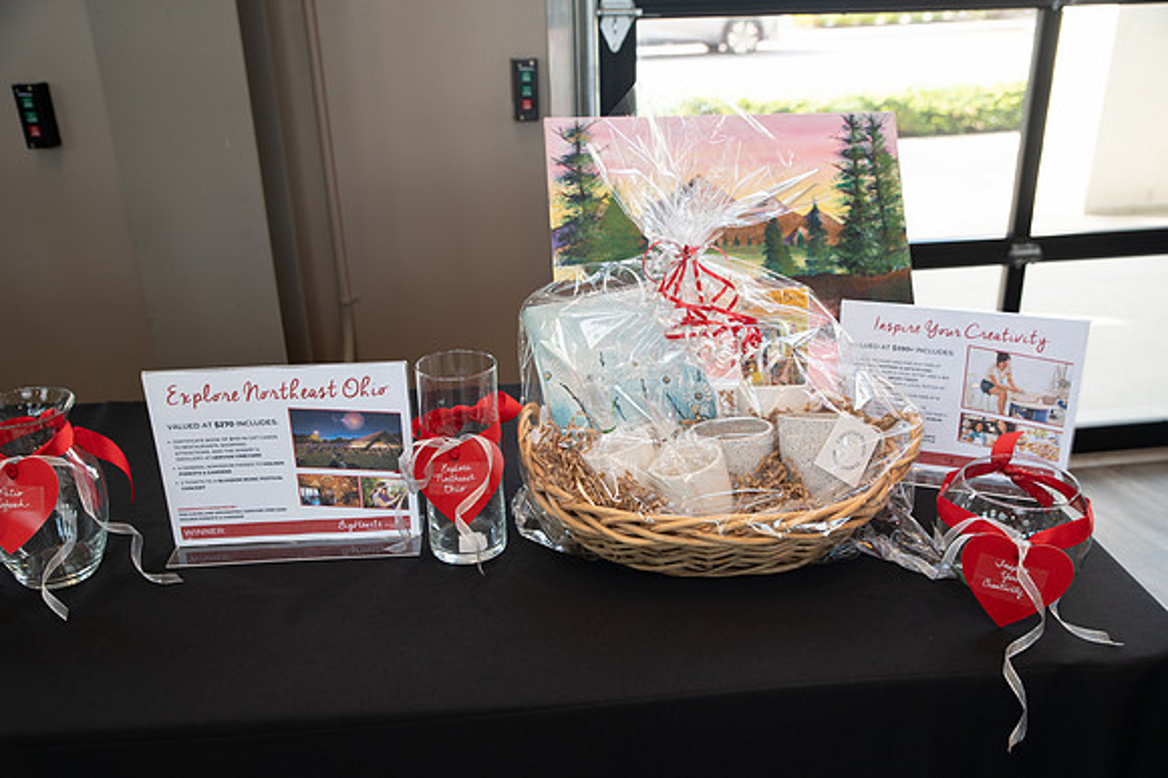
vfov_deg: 41.1
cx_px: 584
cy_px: 389
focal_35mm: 32
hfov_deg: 58.7
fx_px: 1038
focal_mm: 32
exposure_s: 1/125
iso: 320
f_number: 3.5
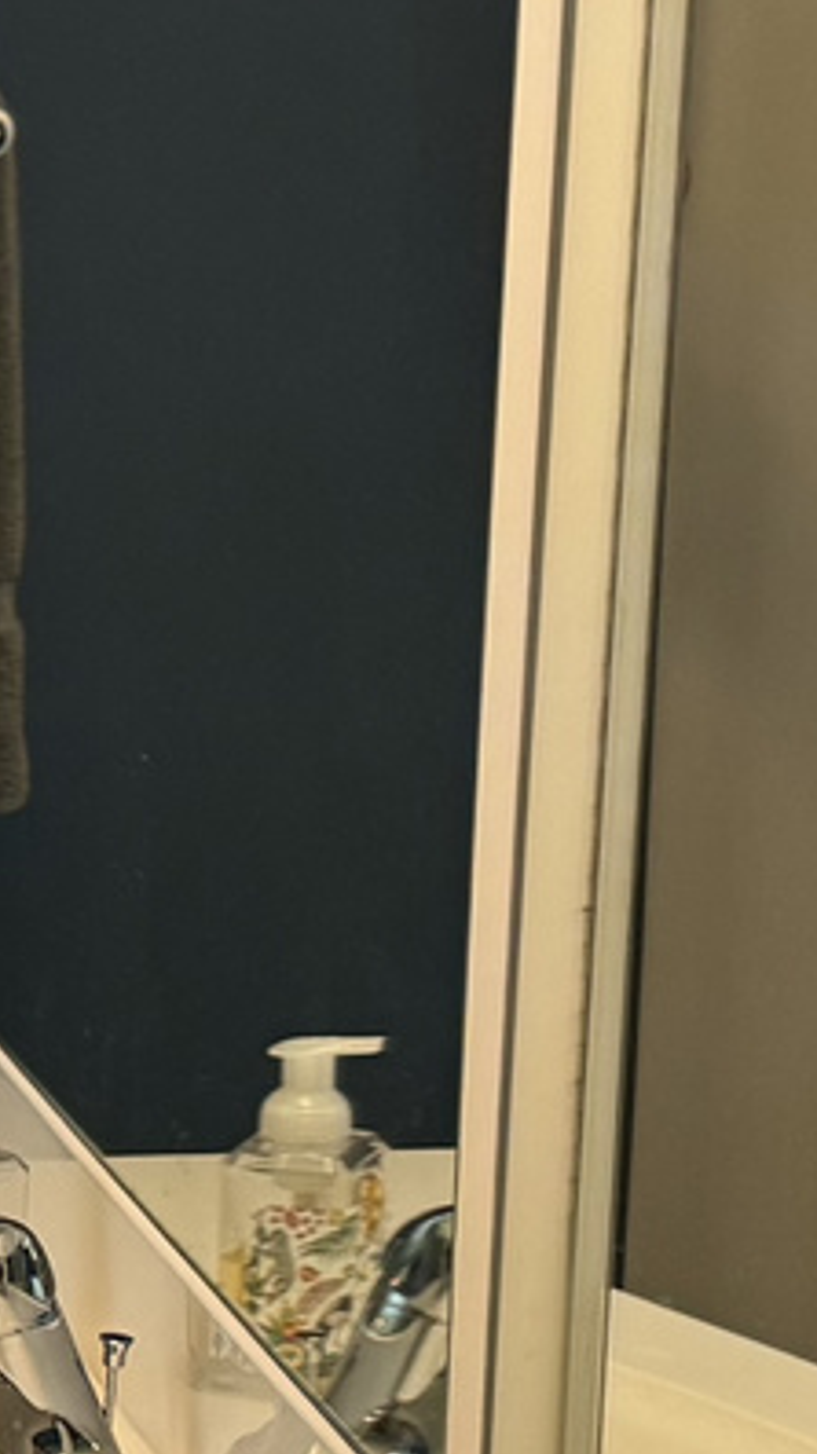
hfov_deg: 8.3
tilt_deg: -16.4
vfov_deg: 15.7
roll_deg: +2.7
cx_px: -1088
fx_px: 5205
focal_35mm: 135
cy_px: 1308
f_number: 1.78
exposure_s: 1/120
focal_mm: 6.76
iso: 160
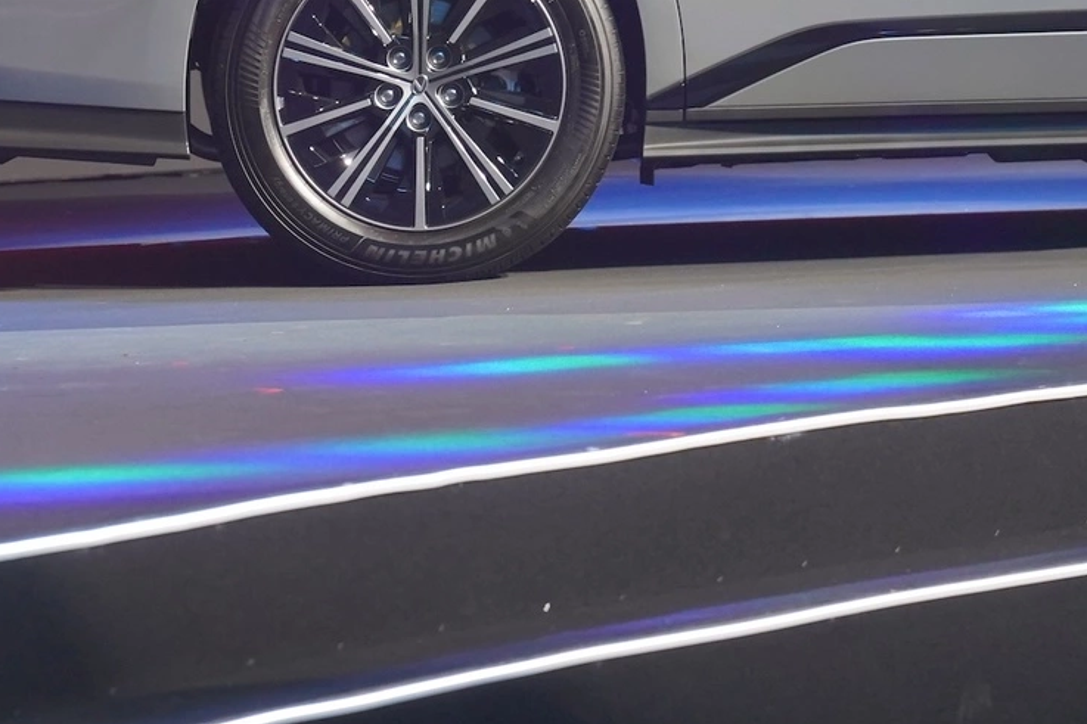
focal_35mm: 228
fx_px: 6882
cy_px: -404
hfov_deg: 9.0
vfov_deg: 5.9
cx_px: 982
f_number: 2.8
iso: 1250
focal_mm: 70
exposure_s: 1/200
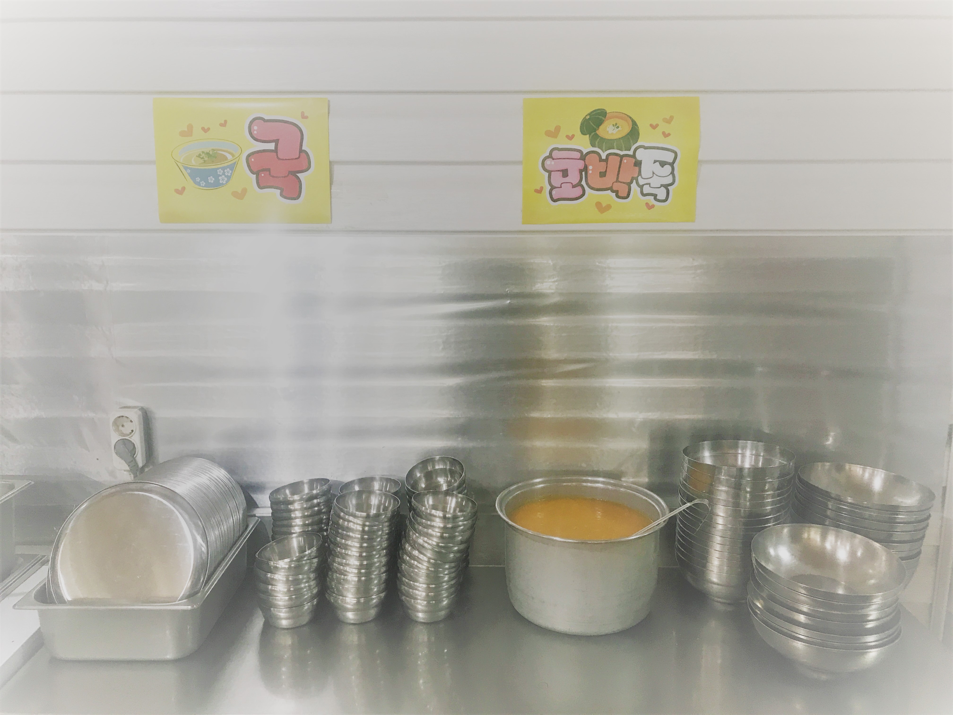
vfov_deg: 49.7
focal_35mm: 28
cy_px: 358
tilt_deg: -10.1
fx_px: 771
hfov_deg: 63.4
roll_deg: -1.7
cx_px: 476
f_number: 1.8
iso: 32
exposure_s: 1/30
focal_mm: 3.99
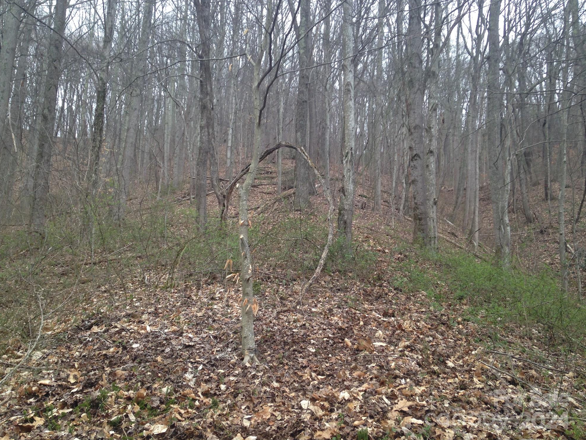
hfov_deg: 54.0
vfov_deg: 41.8
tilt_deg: +12.2
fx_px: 576
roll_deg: +0.4
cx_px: 289
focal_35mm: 34
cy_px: 218
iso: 50
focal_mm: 4.12
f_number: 2.4
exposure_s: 1/120
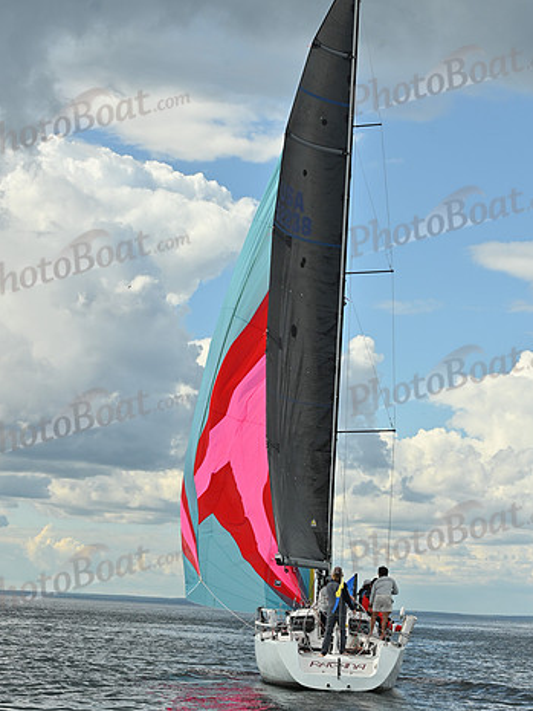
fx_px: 1724
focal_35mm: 84
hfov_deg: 17.6
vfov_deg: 23.3
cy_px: 320
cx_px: 270
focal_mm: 70
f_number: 9
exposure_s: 1/800
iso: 250
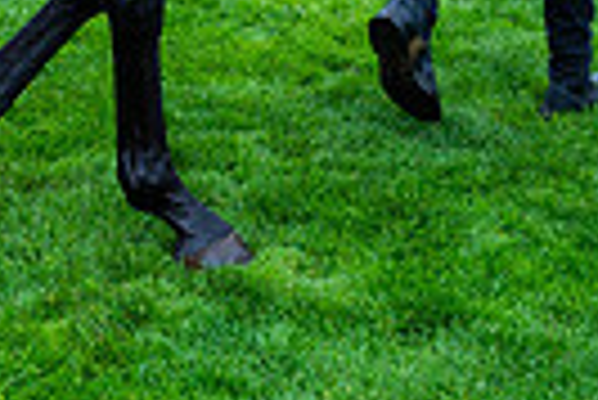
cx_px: 72
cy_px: -400
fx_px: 2095
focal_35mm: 126
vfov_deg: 10.1
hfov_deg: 16.1
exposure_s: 1/640
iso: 500
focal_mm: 28.5
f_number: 4
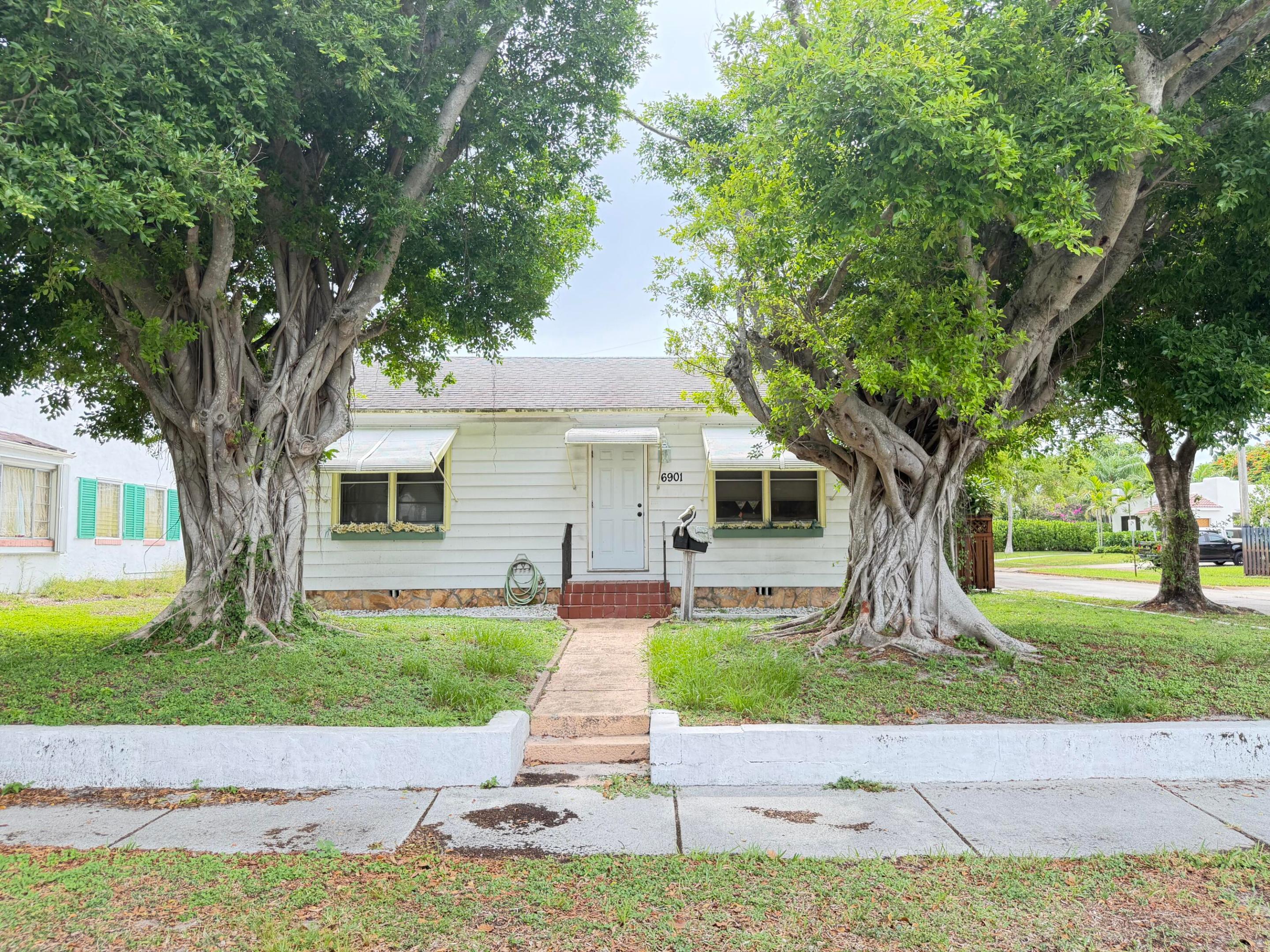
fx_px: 881
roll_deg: +0.8
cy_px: 476
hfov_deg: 71.6
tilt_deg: +3.8
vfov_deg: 56.8
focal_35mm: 24
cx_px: 635
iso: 100
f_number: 1.78
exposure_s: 1/584
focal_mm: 6.76
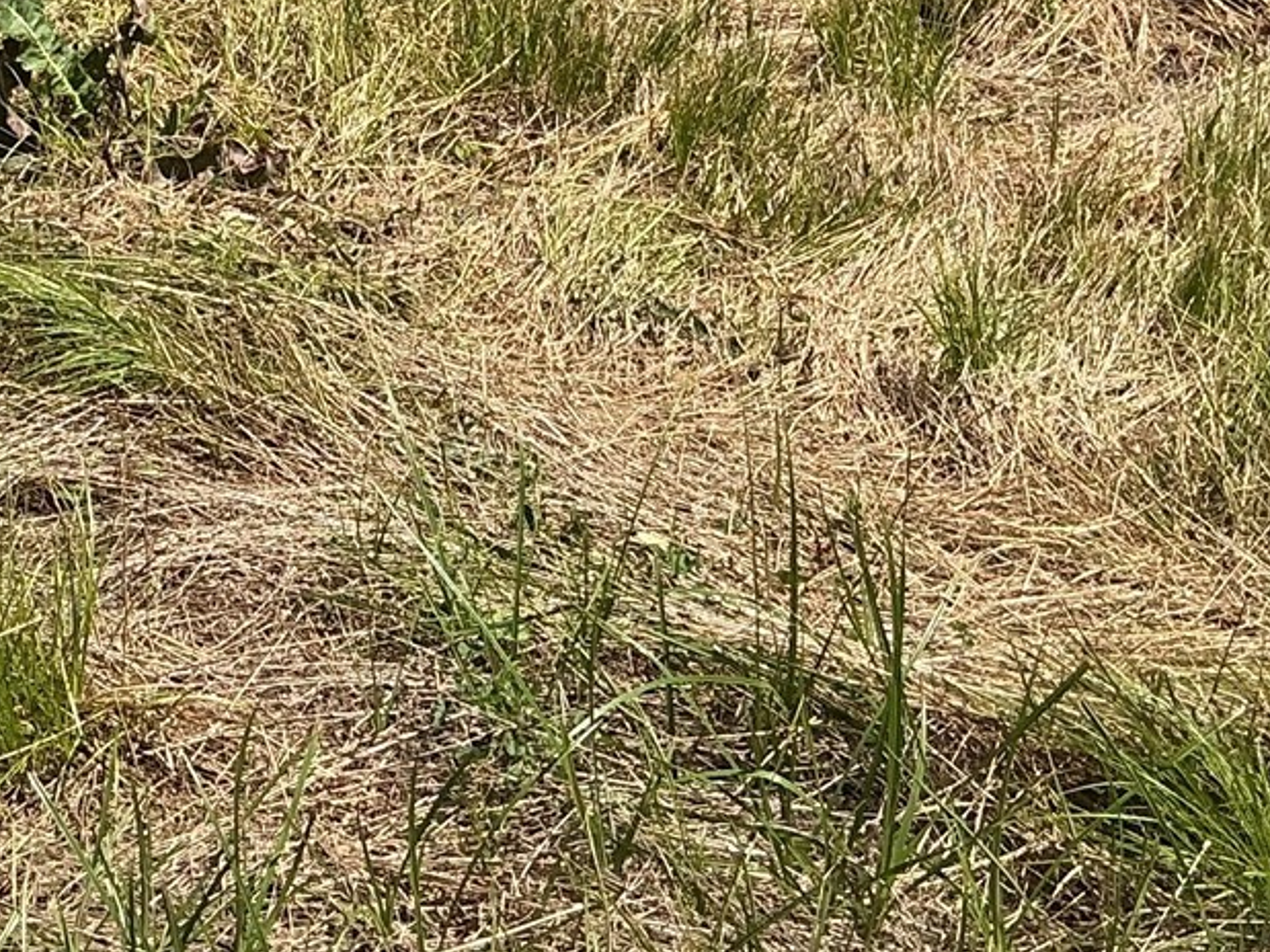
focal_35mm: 96
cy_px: -414
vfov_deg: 14.5
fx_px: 3521
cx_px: 263
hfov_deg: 20.2
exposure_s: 1/1786
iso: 25
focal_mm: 3
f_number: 1.8
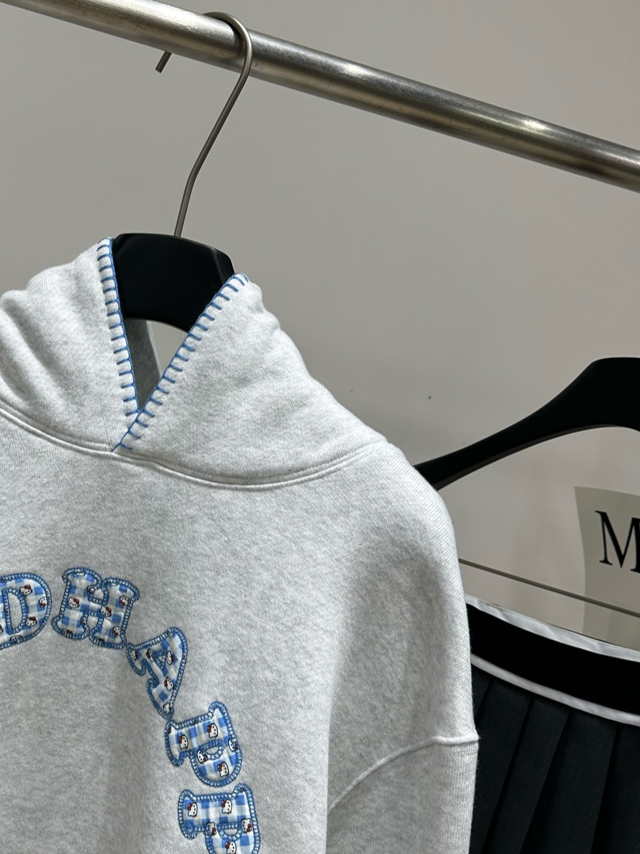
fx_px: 937
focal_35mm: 38
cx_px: 139
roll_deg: -13.1
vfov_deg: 48.9
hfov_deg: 36.6
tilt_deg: -4.8
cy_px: 466
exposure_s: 1/202
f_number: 1.78
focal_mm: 6.86
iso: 64
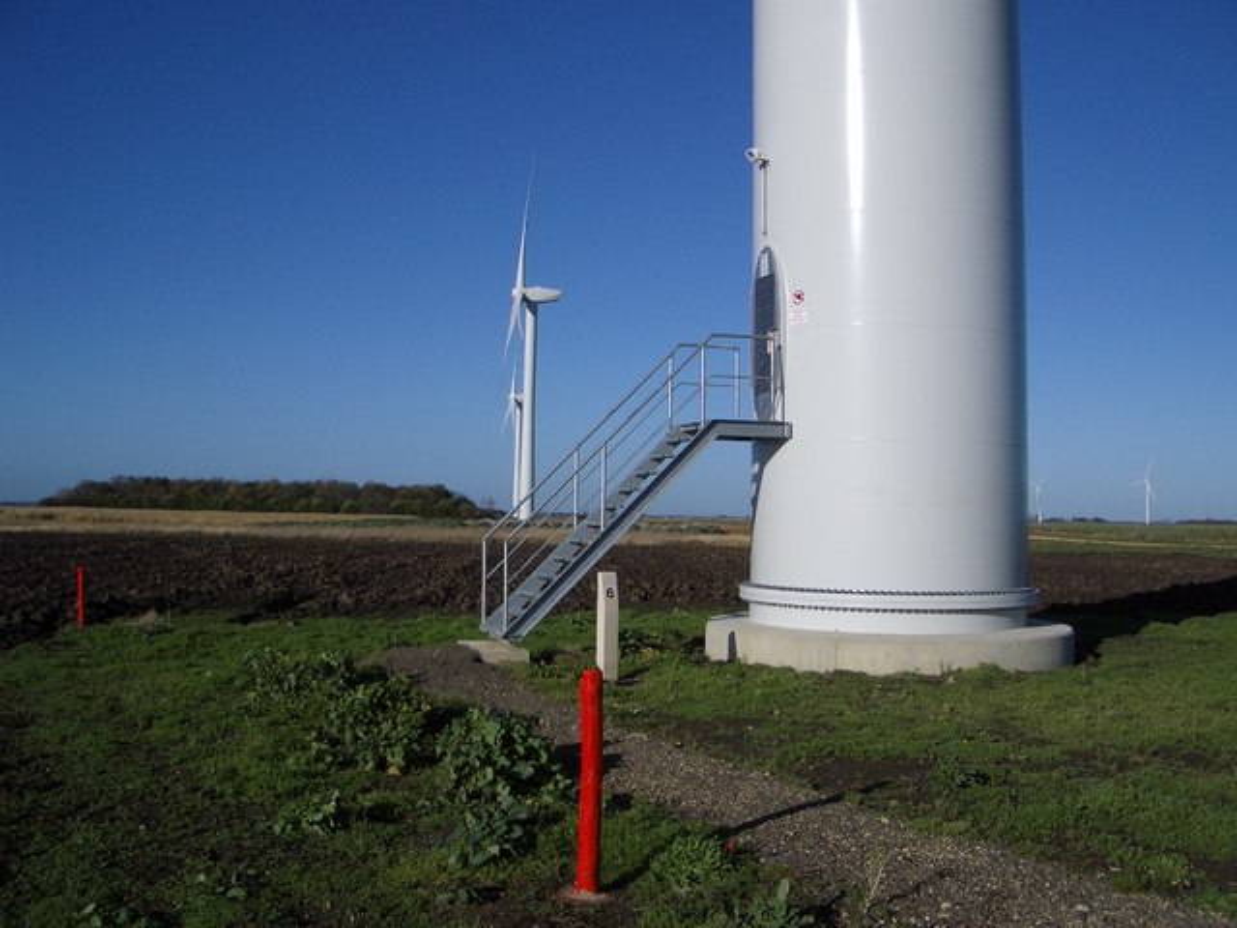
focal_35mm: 35
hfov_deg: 52.6
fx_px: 1251
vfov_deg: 40.7
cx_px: 618
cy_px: 464
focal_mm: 5.8
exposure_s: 1/1000
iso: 50
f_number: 4.3
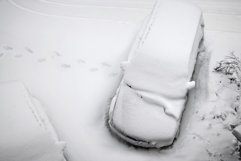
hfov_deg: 54.4
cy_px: 80
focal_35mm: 35
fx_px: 234
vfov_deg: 37.9
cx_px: 120
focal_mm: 35
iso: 100
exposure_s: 1/400
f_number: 4.5
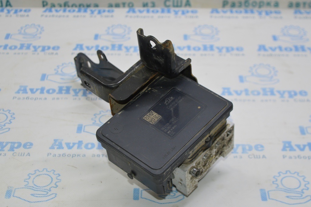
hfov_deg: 28.1
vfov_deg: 18.9
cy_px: 104
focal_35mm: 72
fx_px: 621
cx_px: 156
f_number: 5.3
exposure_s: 1/60
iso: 500
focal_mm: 48
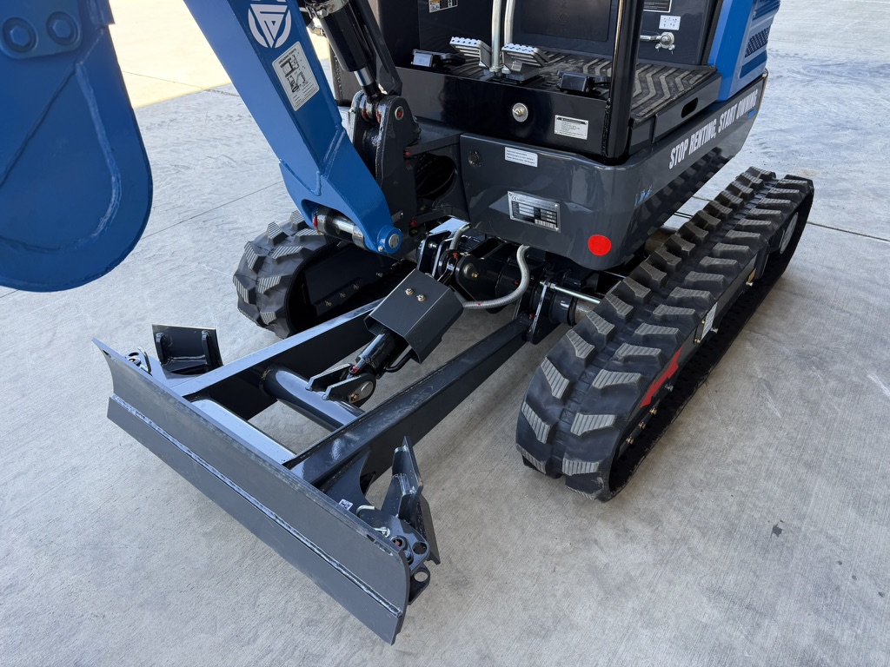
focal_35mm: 24
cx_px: 445
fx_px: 617
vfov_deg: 56.8
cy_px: 334
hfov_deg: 71.6
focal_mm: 6.76
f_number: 1.78
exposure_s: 1/170
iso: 64
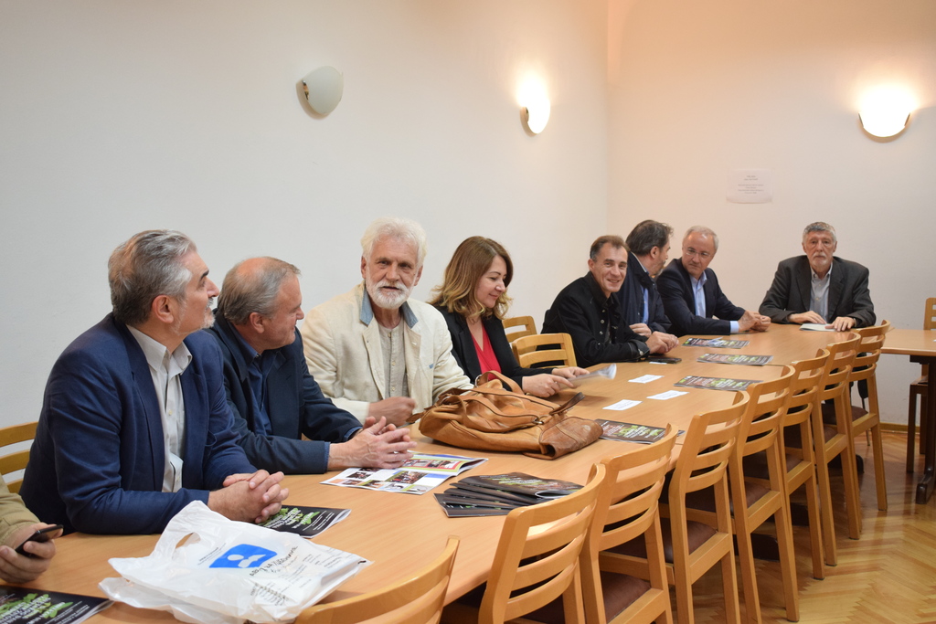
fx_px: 1170
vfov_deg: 29.9
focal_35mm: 45
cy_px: 312
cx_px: 468
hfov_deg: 43.6
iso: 1250
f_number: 4.5
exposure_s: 1/50
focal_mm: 30
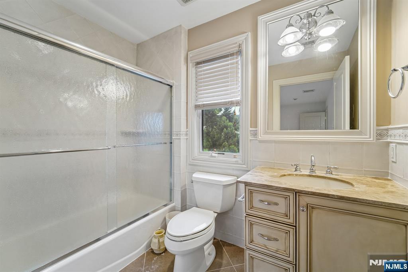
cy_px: 136
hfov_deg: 104.3
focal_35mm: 14
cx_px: 204
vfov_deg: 81.2
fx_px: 159
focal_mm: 14
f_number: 8
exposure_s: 1/15
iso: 400
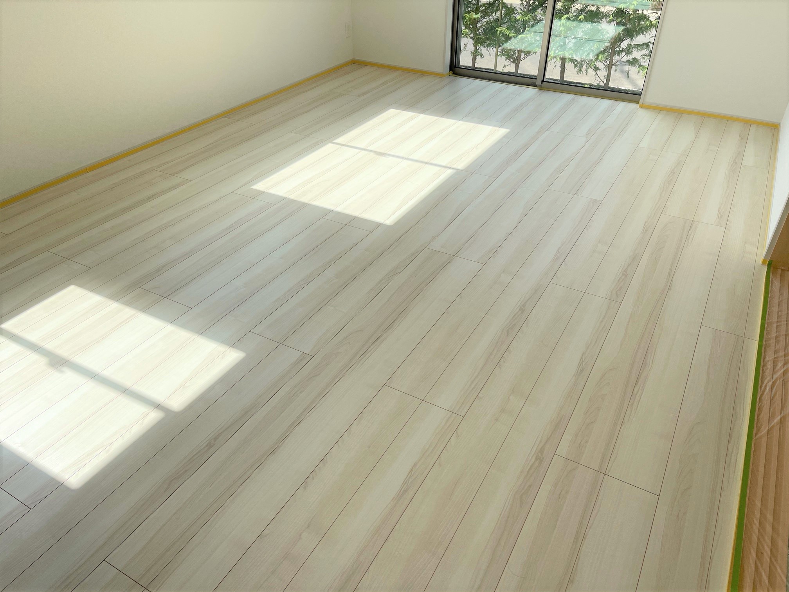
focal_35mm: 26
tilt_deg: -35.9
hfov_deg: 67.3
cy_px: 296
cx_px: 394
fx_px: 593
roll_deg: +0.0
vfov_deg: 53.1
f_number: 1.6
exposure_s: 1/1946
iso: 32
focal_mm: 5.1
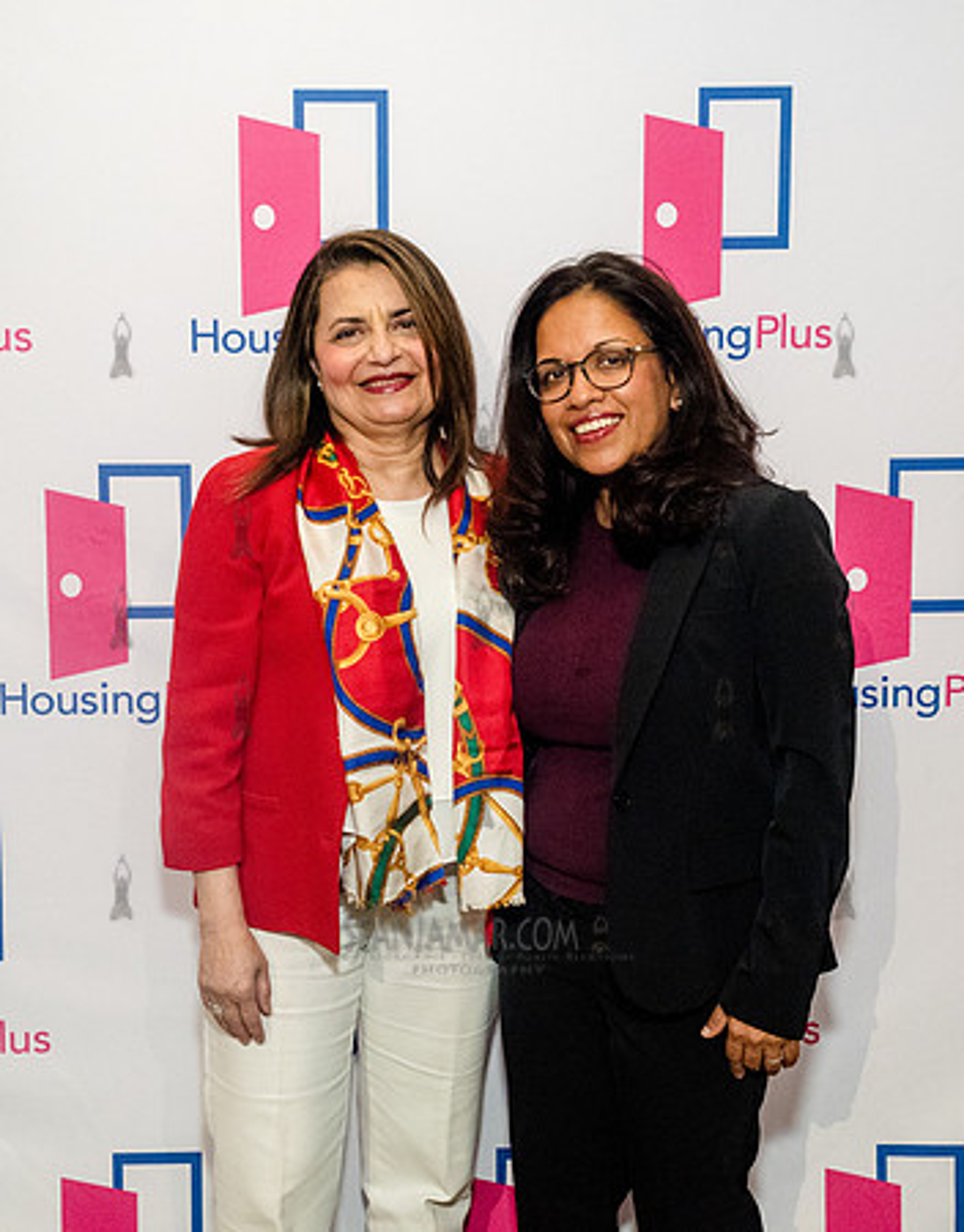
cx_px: 454
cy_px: 616
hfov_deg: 30.0
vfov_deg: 37.9
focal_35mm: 50
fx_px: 1797
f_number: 5.6
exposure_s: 1/200
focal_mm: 35
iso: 5000
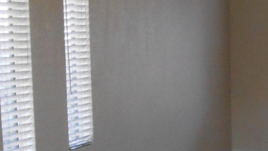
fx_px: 881
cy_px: 152
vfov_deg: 9.7
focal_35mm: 124
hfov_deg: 16.8
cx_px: 292
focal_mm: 5.3
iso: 400
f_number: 3.8
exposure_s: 1/125
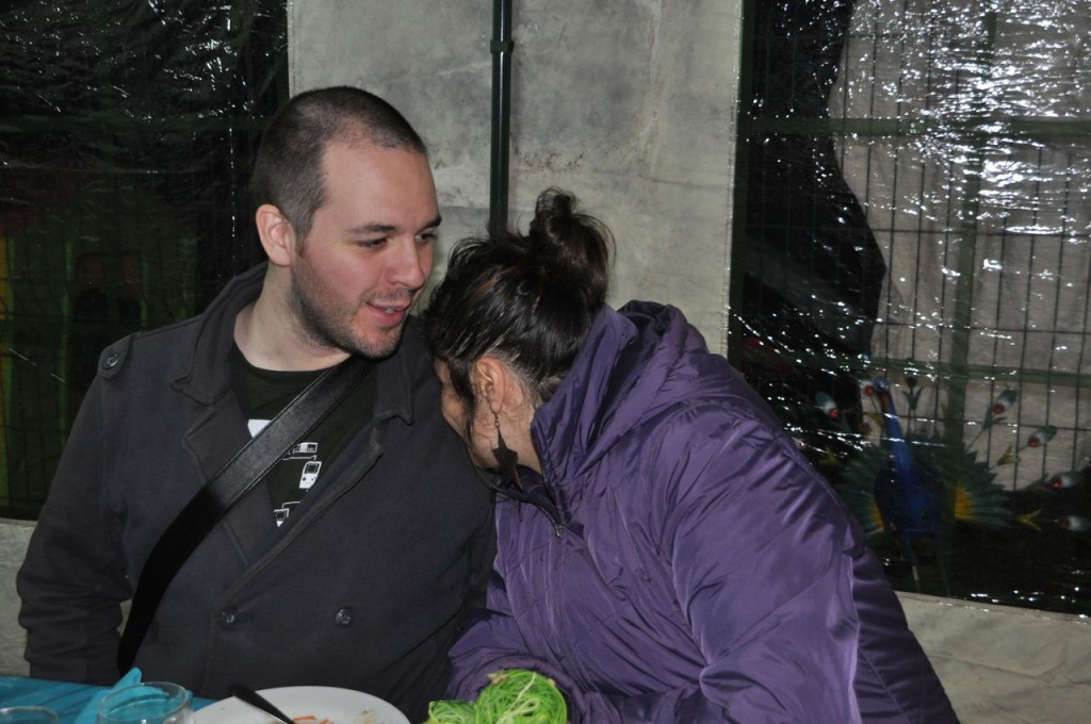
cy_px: 362
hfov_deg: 43.7
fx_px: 1362
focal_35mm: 45
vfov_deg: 29.8
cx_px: 546
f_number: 4.2
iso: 800
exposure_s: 1/60
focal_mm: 30
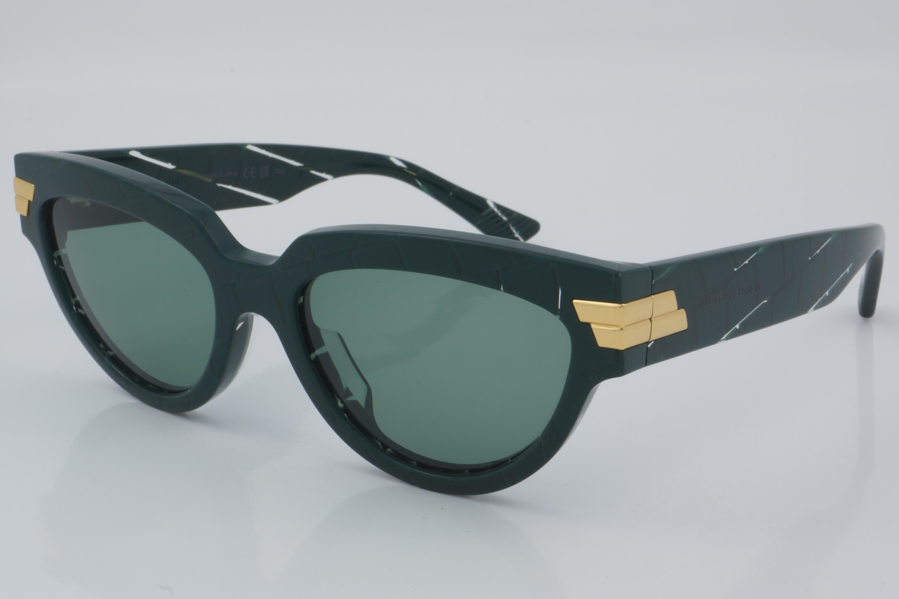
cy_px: 300
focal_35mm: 75
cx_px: 450
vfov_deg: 18.2
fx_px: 1873
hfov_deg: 27.0
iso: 100
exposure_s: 1/4
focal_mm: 50
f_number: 32
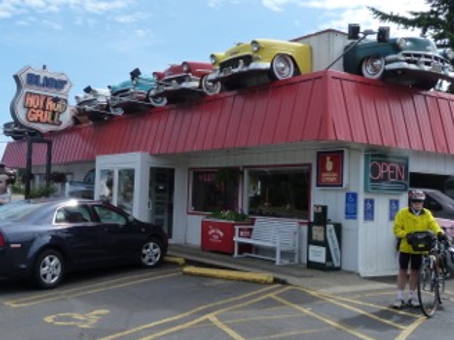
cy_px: 160
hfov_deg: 43.8
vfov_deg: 33.6
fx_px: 564
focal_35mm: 43
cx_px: 196
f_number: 5.6
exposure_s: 1/320
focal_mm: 4.9
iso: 125
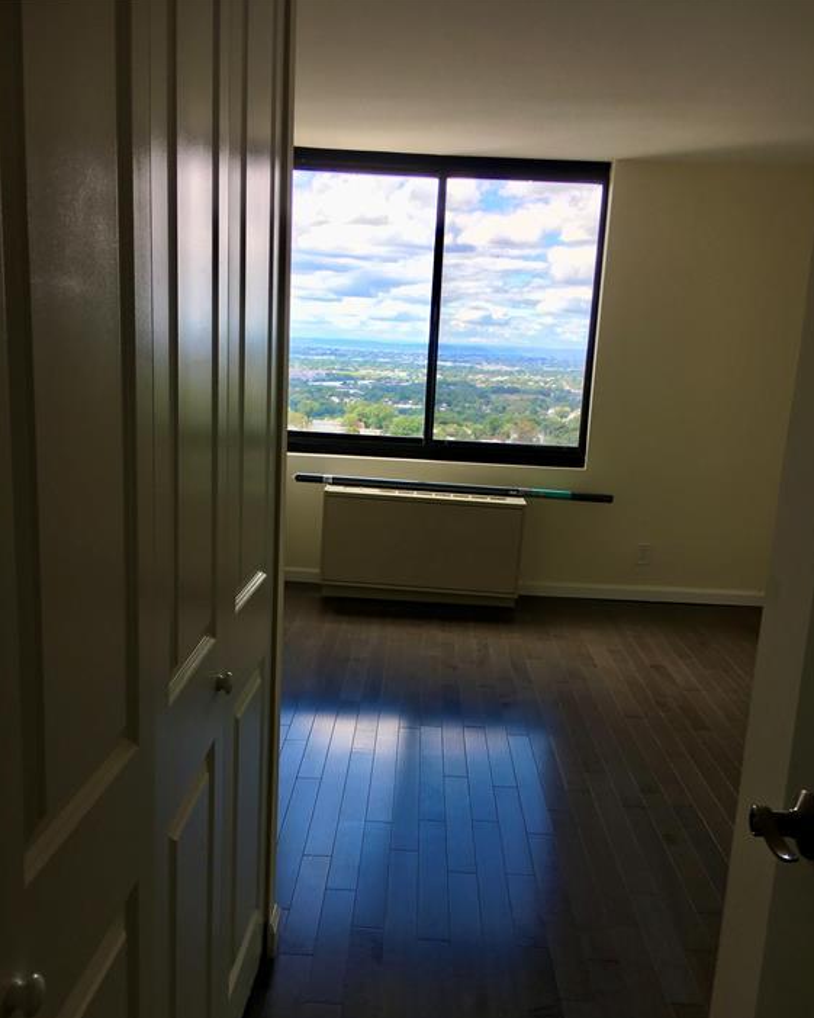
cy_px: 552
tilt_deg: -14.4
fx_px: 933
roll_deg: -3.6
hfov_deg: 47.1
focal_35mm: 31
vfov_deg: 57.1
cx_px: 406
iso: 25
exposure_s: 1/177
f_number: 2.2
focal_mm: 4.15
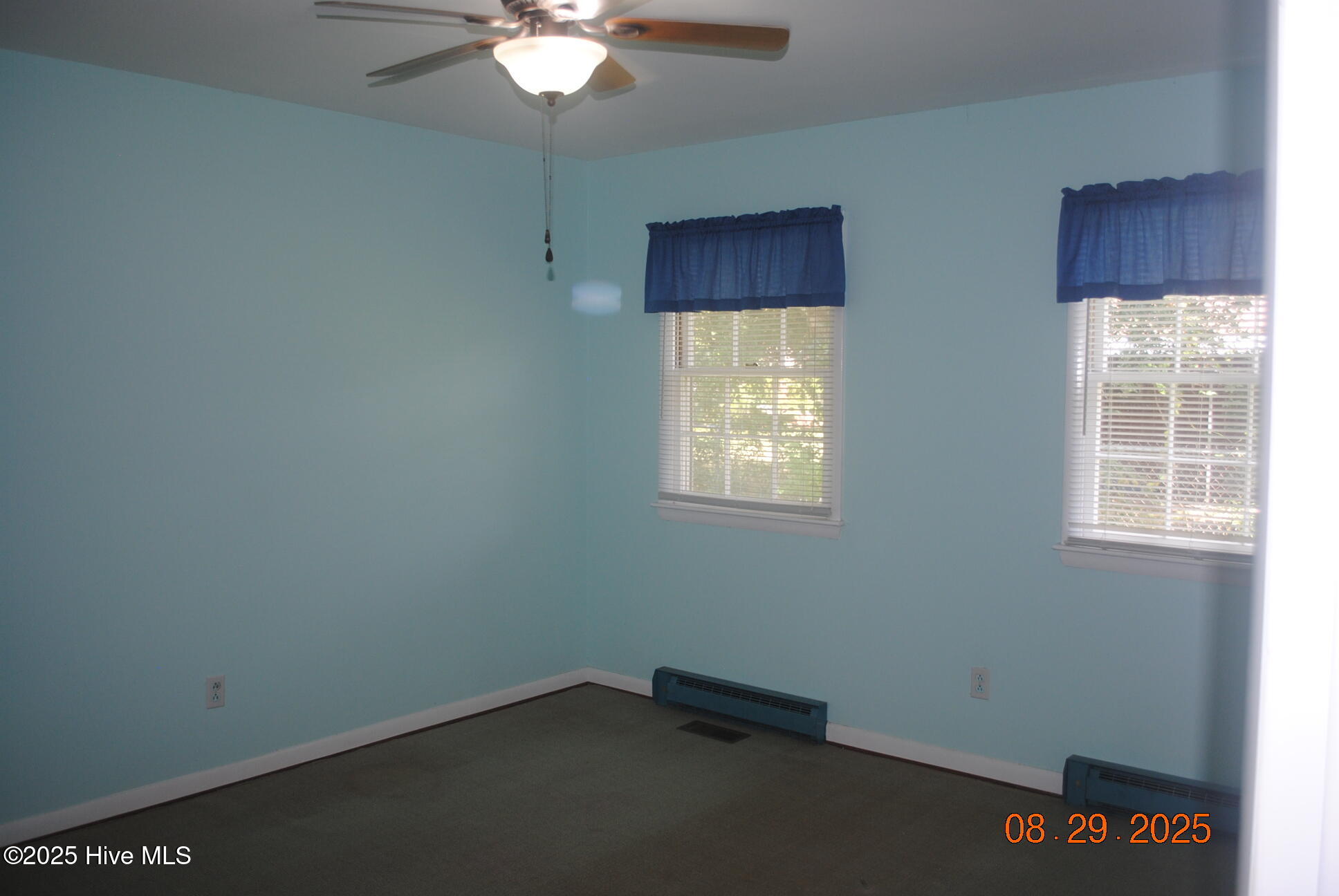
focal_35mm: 30
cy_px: 448
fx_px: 1117
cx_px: 670
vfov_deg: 43.7
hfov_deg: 61.9
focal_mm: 20
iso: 200
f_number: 3.8
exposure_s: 1/60
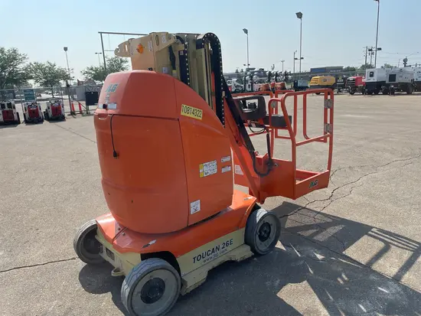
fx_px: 316
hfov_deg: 67.3
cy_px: 158
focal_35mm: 26
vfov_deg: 53.1
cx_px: 210
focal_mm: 4.2
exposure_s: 1/4464
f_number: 1.6
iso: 50
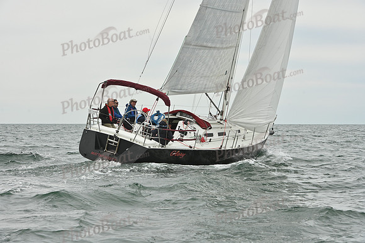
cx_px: 182
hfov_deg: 18.6
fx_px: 1115
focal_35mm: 110
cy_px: 122
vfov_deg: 12.5
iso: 320
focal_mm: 110
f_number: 10
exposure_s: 1/1000
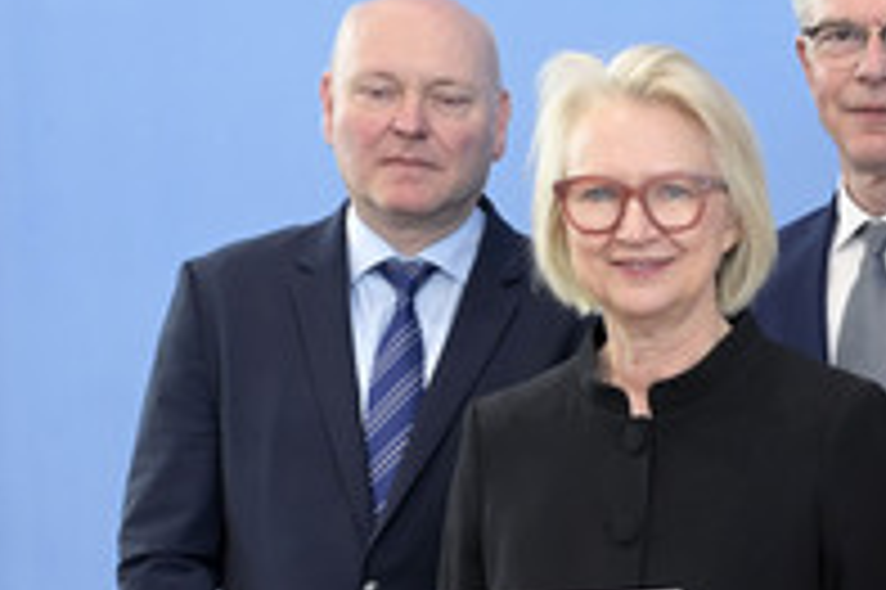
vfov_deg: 9.2
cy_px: 459
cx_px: 969
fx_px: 3664
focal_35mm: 149
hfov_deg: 13.5
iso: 3200
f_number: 6.3
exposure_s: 1/320
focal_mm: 65
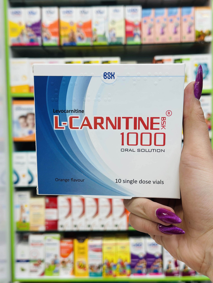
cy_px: 142
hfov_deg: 30.3
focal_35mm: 48
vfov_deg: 39.7
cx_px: 106
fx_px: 394
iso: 80
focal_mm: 6.86
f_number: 1.78
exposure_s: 1/138
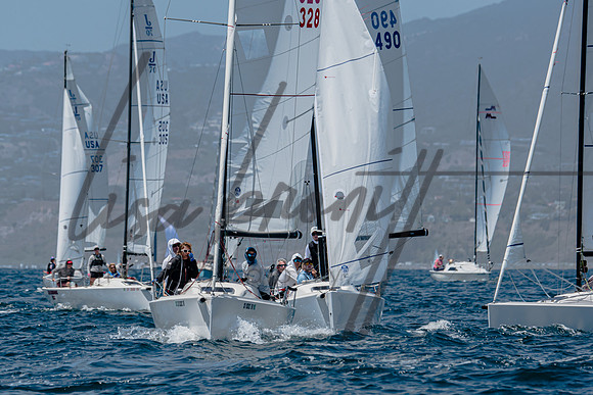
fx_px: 7225
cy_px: 218
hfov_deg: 4.7
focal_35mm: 439
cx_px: 259
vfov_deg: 3.1
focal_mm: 250
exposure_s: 1/2000
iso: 200
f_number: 5.6
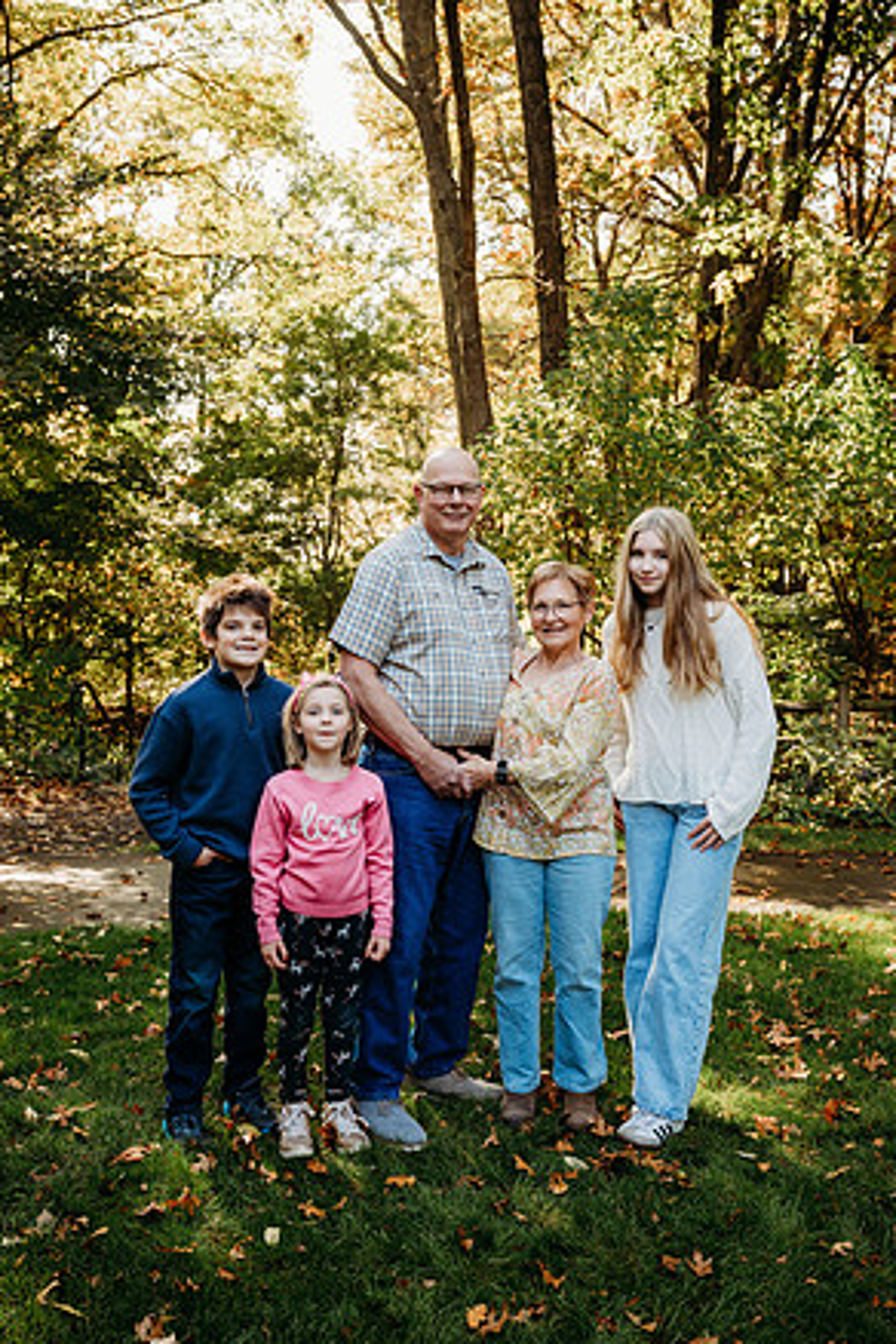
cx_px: 451
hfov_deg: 35.9
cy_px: 675
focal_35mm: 37
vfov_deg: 51.9
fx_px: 1381
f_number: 5
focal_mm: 36
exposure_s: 1/250
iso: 400
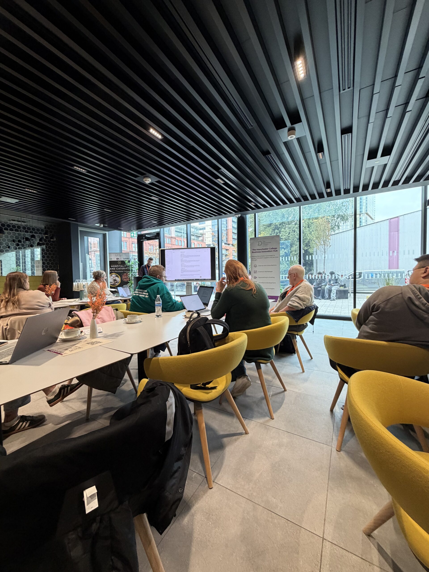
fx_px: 231
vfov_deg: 102.1
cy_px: 286
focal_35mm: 14
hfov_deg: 85.7
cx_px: 214
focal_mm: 2.22
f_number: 2.2
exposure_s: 1/60
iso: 200
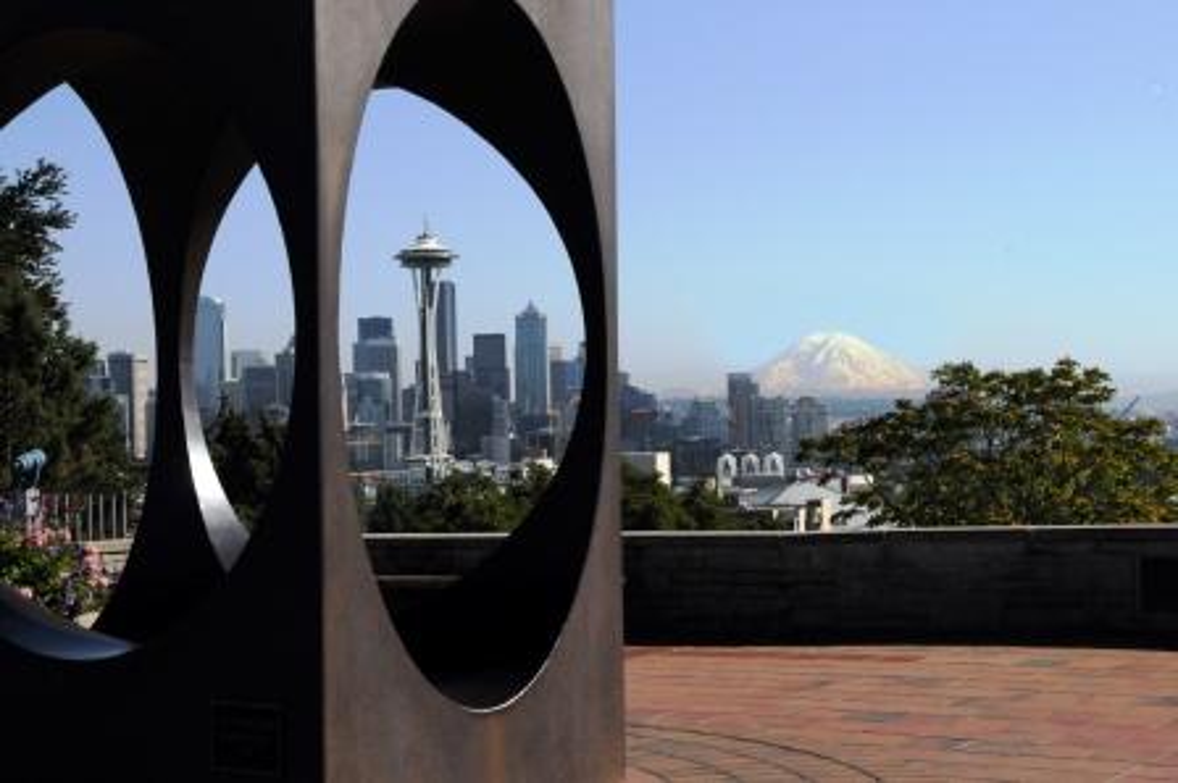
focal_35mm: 63
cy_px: 392
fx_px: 2060
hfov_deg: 31.9
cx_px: 589
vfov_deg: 21.5
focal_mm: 42
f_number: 10
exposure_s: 1/4000
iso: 1250
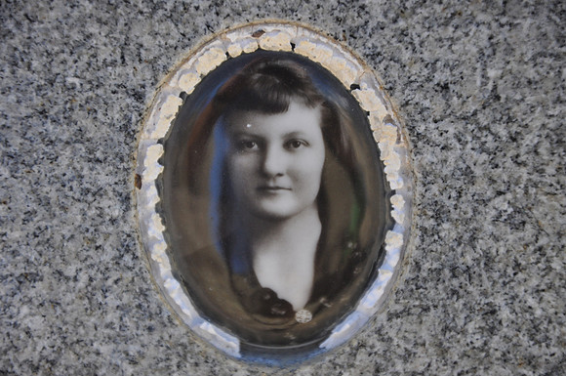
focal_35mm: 158
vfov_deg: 8.7
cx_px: 283
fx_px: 2473
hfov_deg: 13.1
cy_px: 188
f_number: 5.6
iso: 560
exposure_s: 1/250
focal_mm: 105
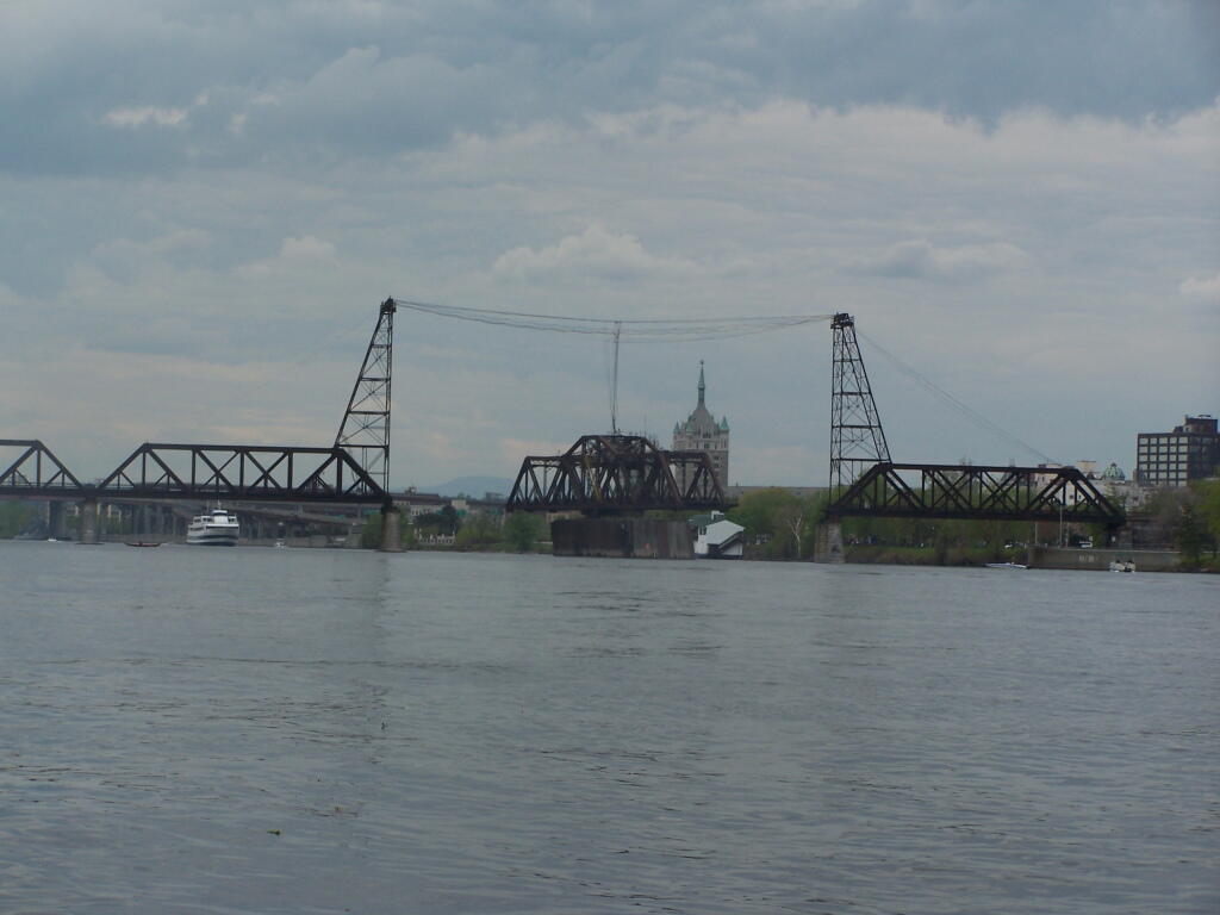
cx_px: 610
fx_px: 4124
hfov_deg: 16.8
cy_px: 458
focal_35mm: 117
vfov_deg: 12.7
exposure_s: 1/640
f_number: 4.5
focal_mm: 19.4
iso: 80
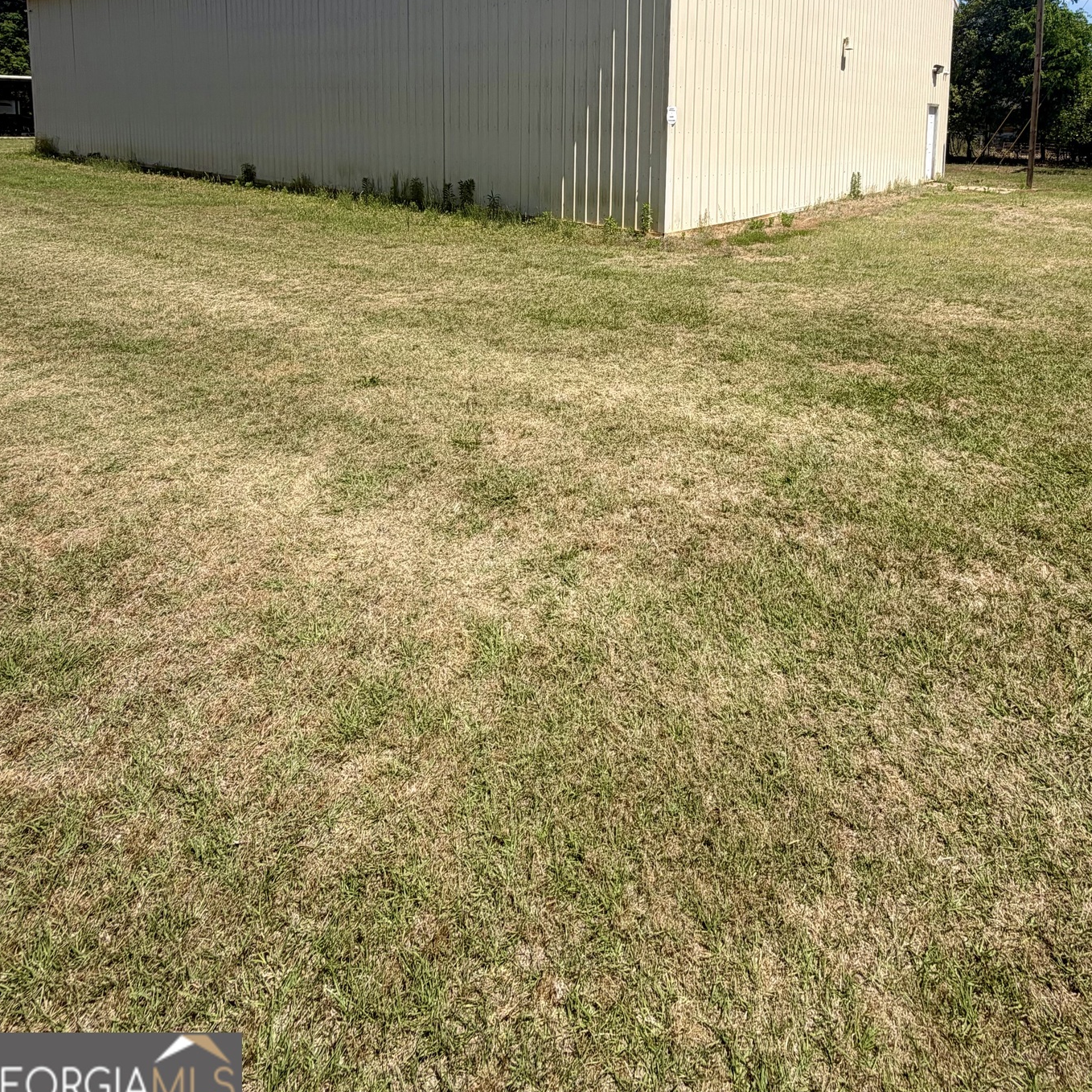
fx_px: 749
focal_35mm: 21
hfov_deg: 71.3
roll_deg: -1.9
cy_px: 199
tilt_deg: -6.9
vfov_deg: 64.8
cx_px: 659
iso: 20
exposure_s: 1/864
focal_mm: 2.22
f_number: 2.2
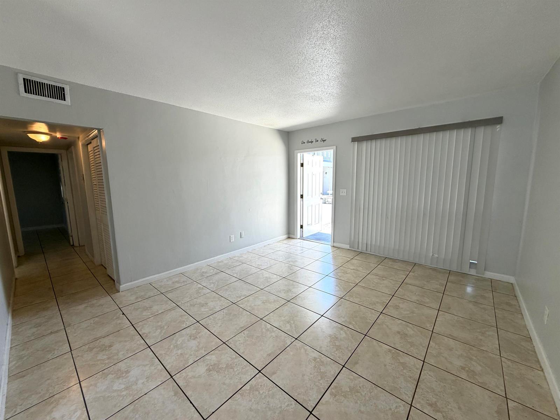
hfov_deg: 102.1
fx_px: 226
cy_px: 210
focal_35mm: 14
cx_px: 280
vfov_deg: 85.7
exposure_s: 1/120
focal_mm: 2.22
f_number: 2.2
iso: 64
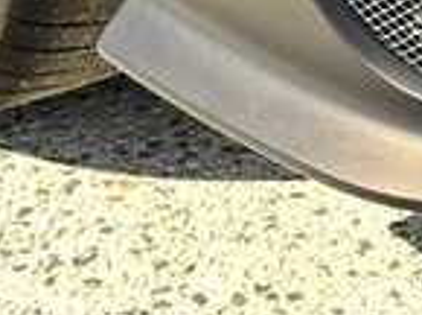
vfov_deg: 5.6
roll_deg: -0.4
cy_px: -376
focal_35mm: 255
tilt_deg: -23.5
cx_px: 687
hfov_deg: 7.6
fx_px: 3101
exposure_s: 1/433
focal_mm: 6.76
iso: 64
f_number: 1.78
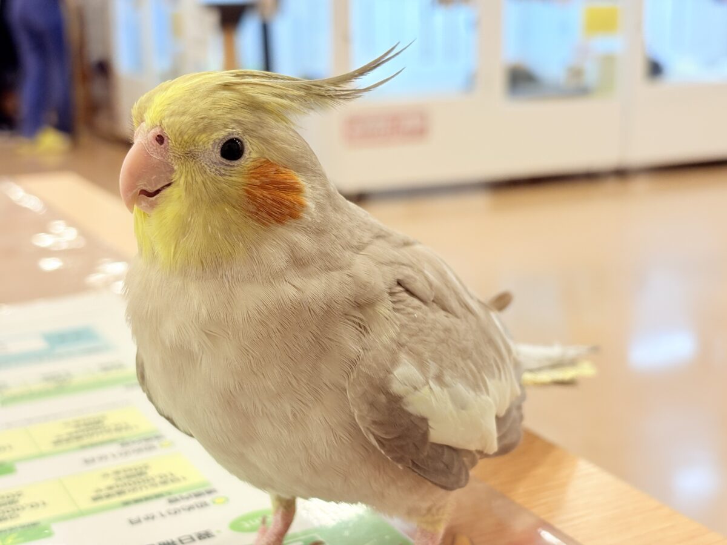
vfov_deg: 28.0
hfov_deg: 36.8
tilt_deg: -13.1
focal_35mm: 52
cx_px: 364
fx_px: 1092
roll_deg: +1.2
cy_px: 272
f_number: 1.6
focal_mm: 5.96
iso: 80
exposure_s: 1/100
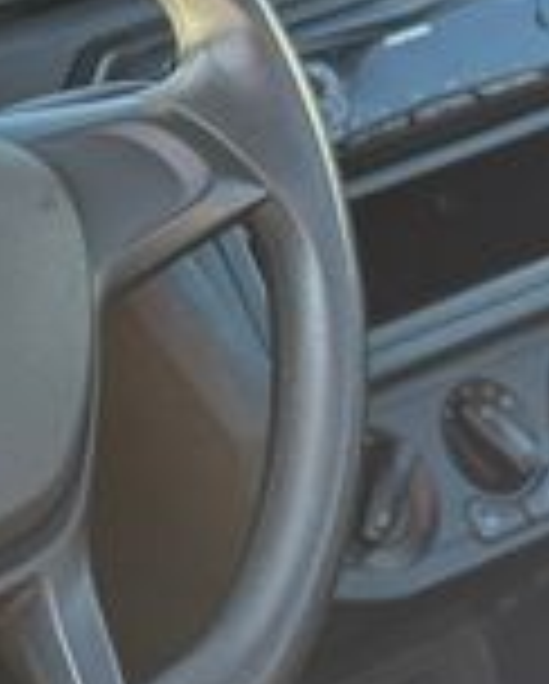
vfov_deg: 13.3
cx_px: -45
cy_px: 243
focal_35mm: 145
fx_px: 2939
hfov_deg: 10.5
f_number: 1.78
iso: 100
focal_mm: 6.76
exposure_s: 1/249
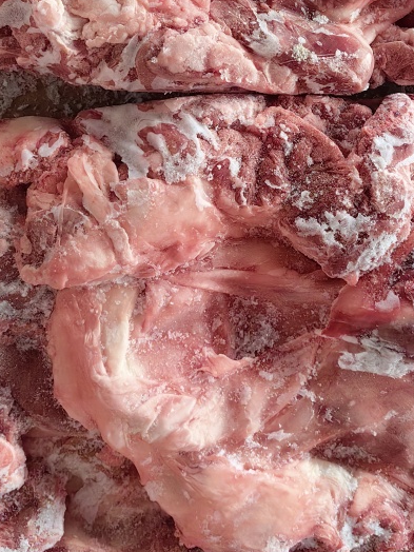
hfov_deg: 26.5
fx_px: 877
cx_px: 228
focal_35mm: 55
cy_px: 78
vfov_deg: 33.5
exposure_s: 1/100
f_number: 4
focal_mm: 5.75
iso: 640
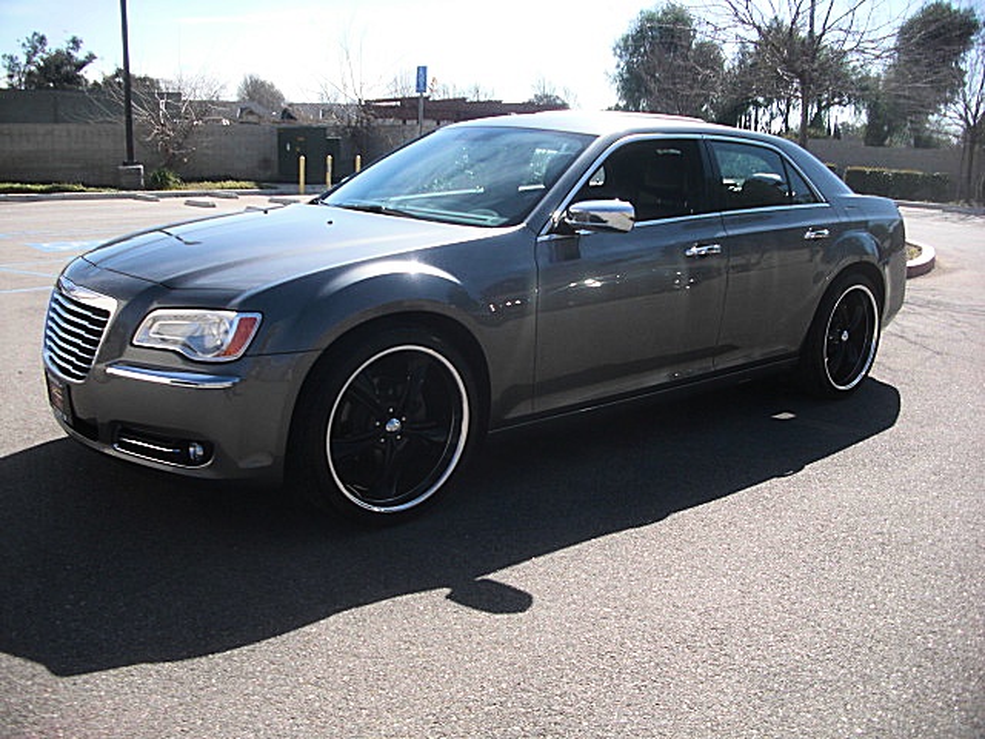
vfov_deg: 39.7
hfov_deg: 51.4
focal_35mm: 36
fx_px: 1024
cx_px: 492
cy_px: 370
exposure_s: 1/640
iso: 50
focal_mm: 6.3
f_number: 2.8
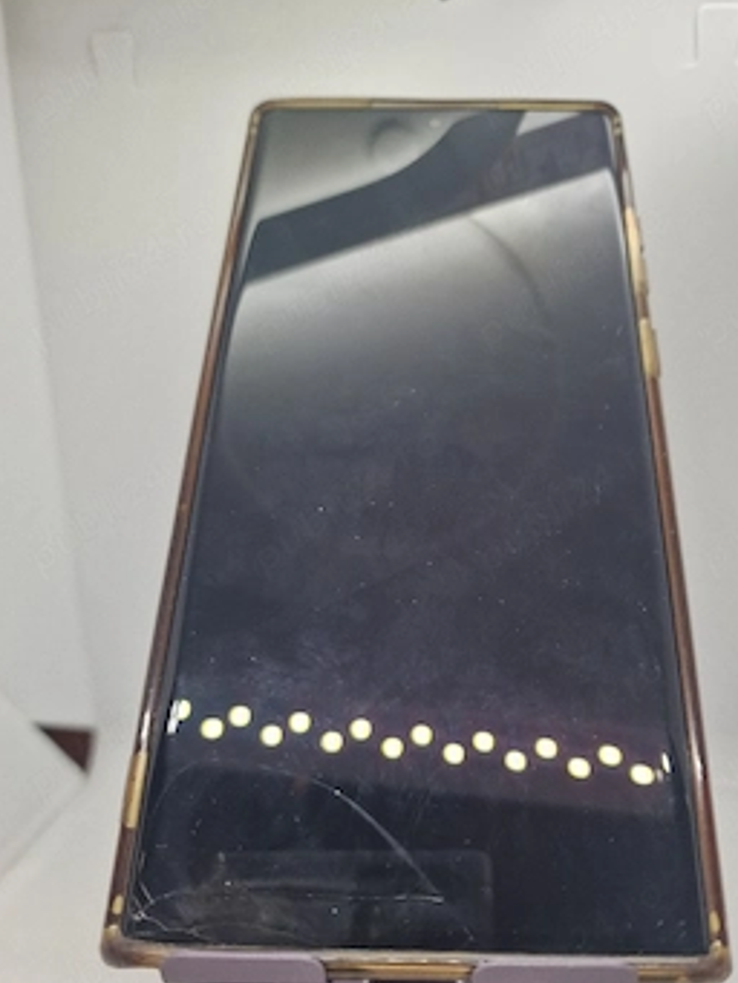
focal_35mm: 27
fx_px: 767
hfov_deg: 51.3
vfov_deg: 65.2
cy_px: 536
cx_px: 404
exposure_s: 1/182
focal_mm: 6.4
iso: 100
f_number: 1.8
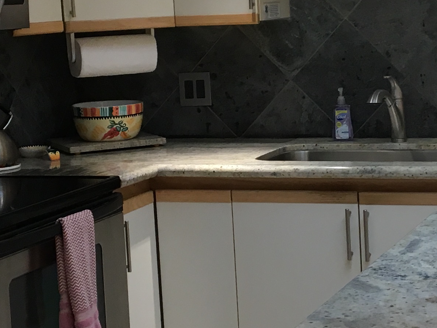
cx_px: 324
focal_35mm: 98
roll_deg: +3.0
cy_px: 145
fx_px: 1237
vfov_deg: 15.1
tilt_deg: -7.3
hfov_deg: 19.9
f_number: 2.2
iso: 50
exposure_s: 1/30
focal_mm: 4.15
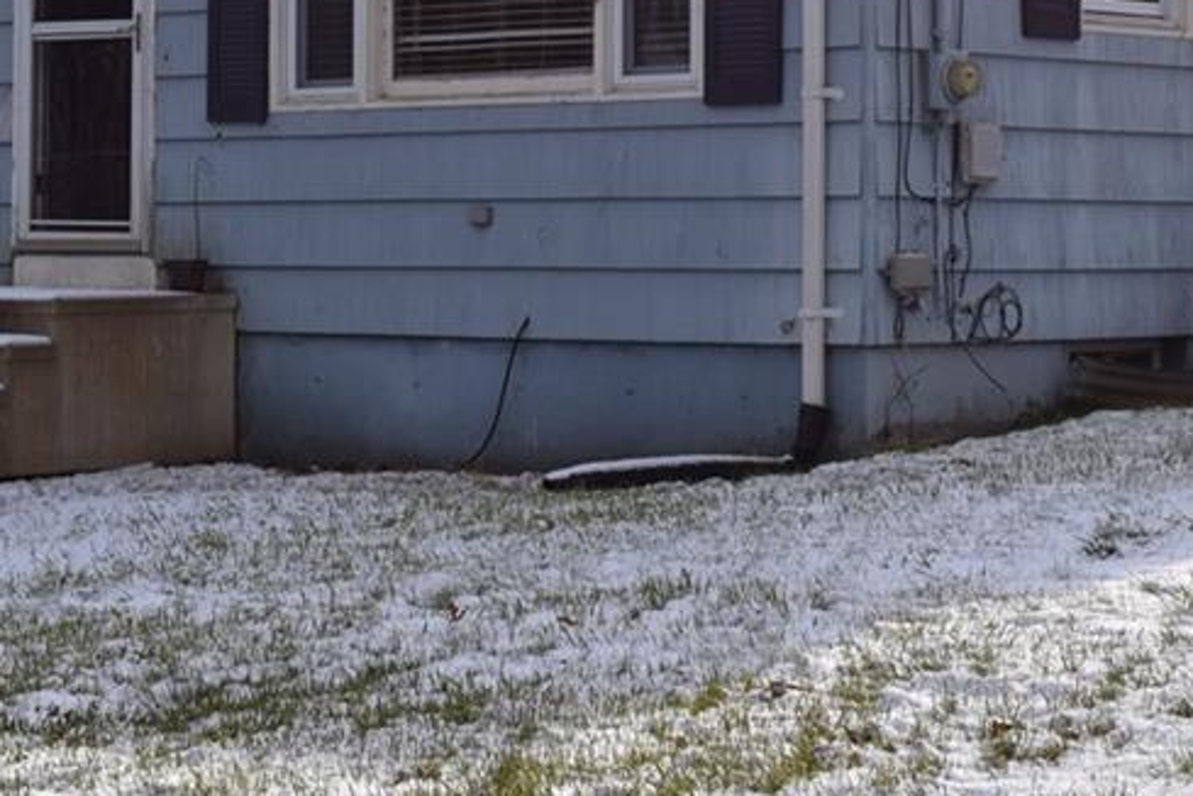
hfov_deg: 18.1
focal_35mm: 113
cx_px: 461
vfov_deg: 12.1
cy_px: 212
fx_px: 3744
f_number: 11
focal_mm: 36
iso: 100
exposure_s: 1/200
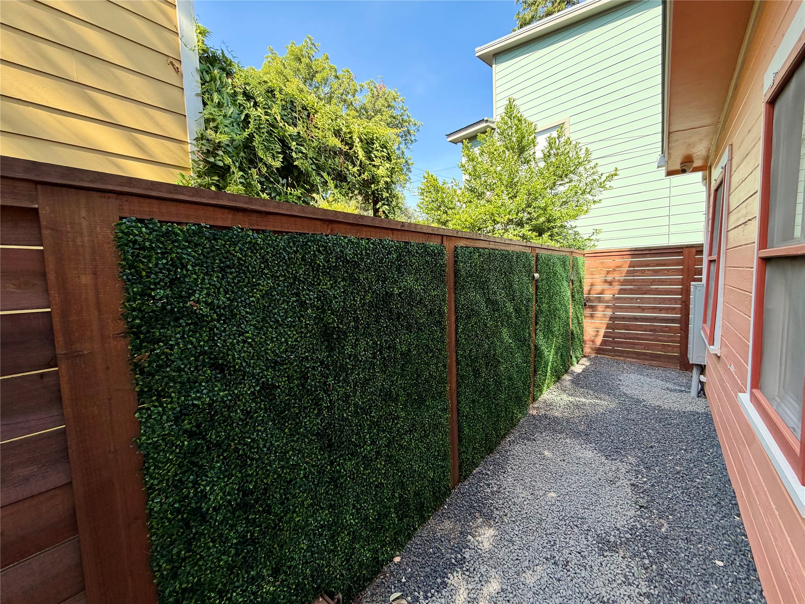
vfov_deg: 85.7
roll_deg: +1.6
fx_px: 326
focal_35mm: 14
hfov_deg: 102.1
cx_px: 402
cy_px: 302
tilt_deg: -5.5
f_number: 2.2
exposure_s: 1/203
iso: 50
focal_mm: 2.22
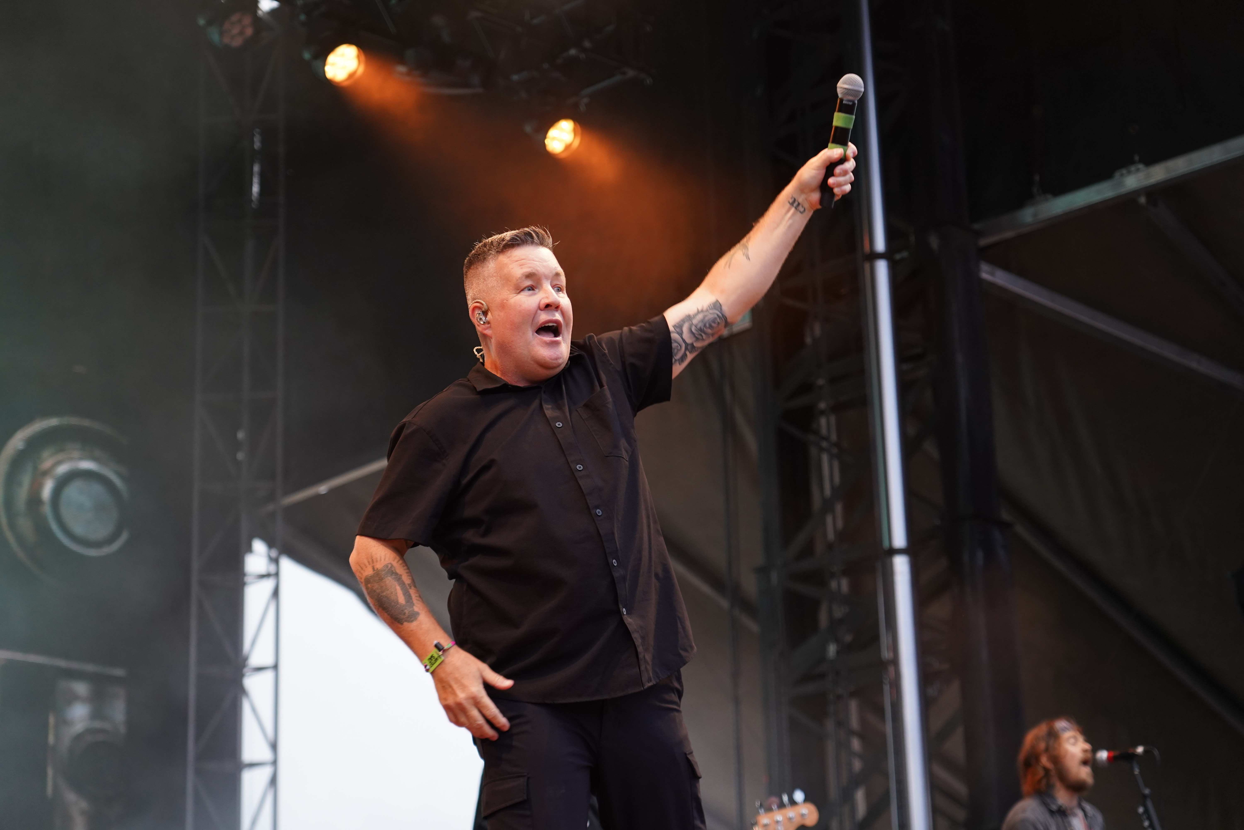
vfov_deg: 17.9
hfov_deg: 26.7
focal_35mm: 76
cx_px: 622
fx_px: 2626
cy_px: 415
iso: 1600
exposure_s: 1/160
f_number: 4
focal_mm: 76
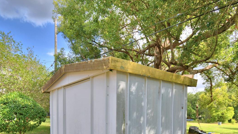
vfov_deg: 43.6
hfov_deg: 75.9
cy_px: 120
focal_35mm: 24
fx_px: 151
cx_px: 103
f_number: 4.5
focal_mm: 10
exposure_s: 1/640
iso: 100
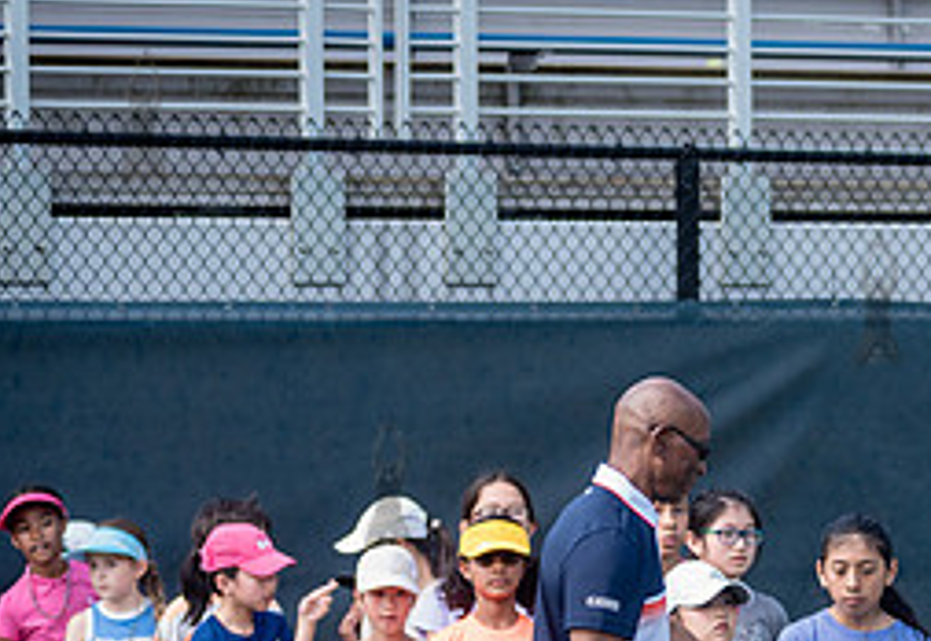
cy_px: 665
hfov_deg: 8.1
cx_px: 842
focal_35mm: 251
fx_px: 6554
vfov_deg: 5.6
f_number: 3.5
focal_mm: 105
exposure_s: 1/400
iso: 200
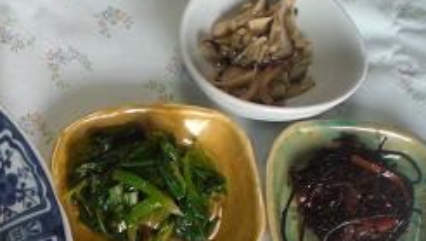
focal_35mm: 78
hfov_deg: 26.2
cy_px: 284
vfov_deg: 15.0
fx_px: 882
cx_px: 38
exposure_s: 1/80
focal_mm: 6.3
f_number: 3.1
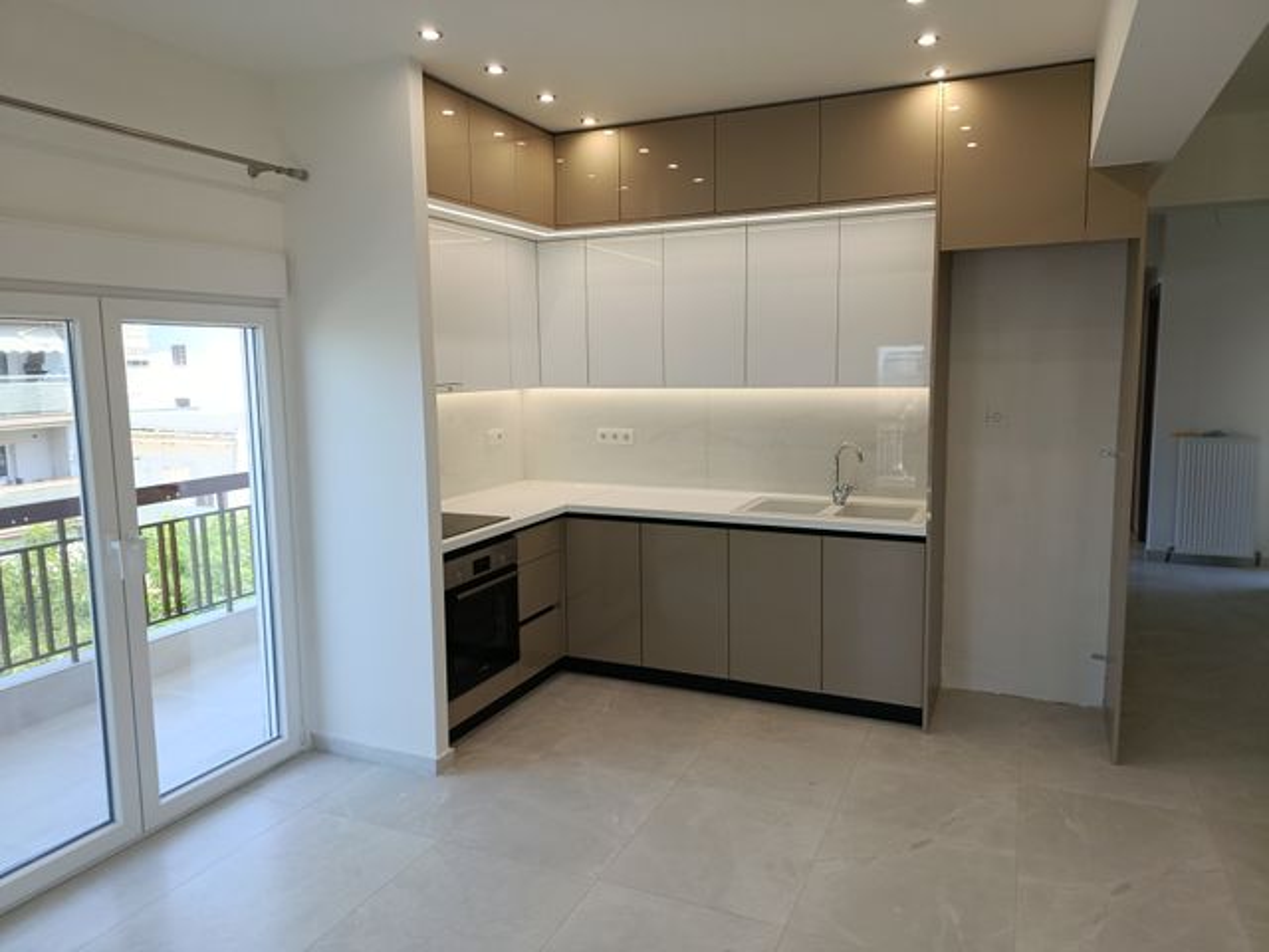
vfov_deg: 56.8
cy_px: 476
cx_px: 634
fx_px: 880
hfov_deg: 71.6
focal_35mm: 24
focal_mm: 5.24
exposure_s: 1/100
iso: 135
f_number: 1.7
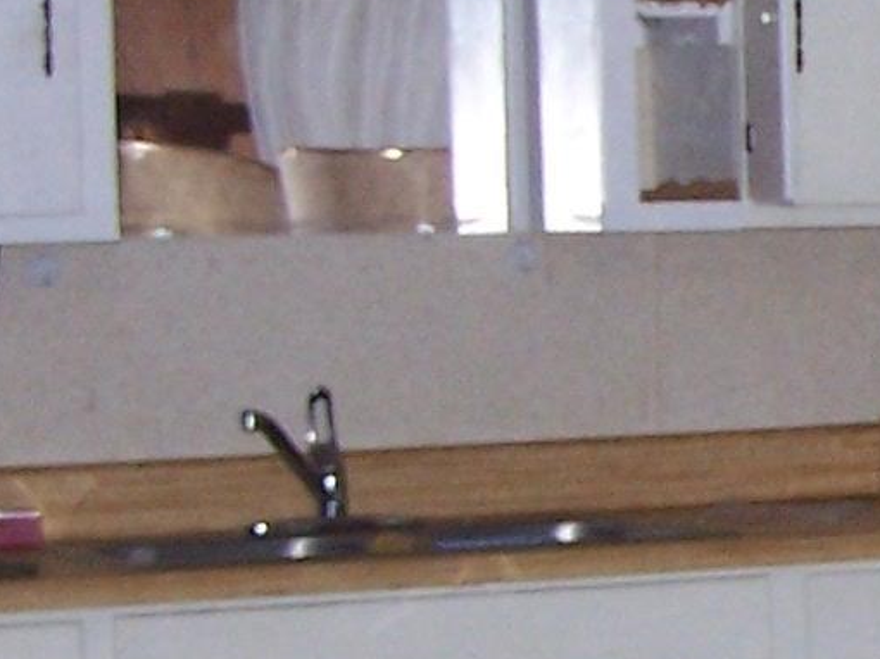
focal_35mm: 192
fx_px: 4879
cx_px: 1632
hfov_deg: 9.7
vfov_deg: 7.7
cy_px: 464
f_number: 2.8
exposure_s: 1/60
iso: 140
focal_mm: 6.3
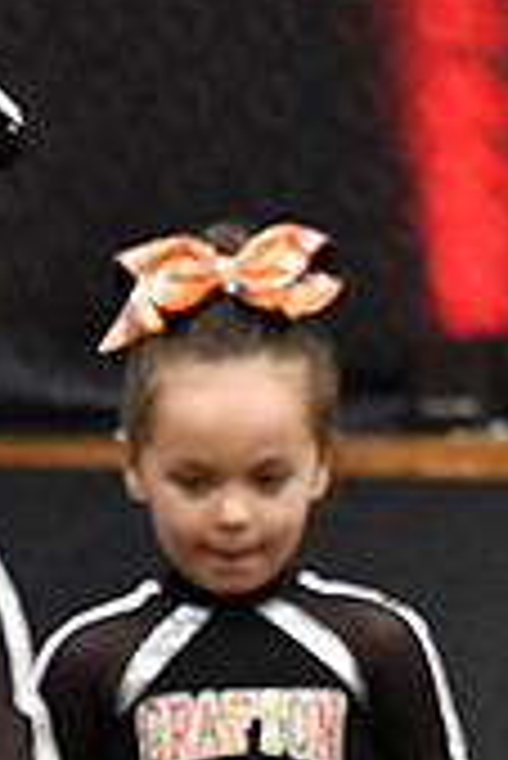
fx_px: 18460
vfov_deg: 2.4
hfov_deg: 1.6
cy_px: 196
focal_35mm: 874
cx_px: 1245
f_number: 2.8
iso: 5000
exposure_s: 1/800
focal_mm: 170
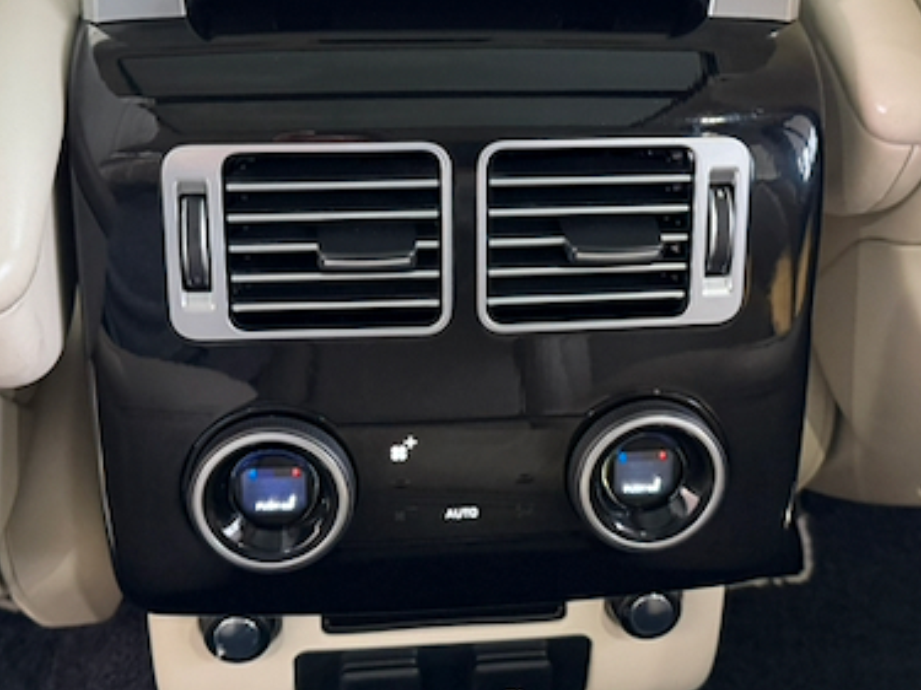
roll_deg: -6.6
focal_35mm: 41
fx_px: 1091
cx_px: 457
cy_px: 236
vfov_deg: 34.8
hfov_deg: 45.8
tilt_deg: -38.5
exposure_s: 1/42
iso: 800
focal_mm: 6.76
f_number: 1.78
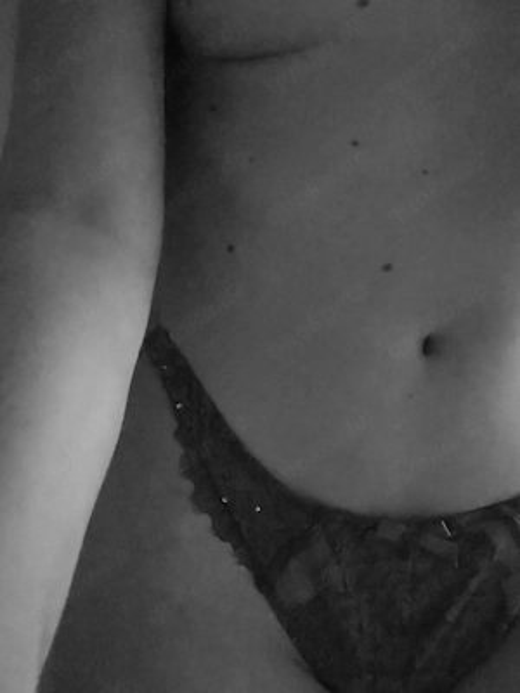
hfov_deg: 46.8
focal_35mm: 30
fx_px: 601
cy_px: 346
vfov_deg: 60.0
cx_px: 260
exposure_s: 1/17
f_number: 2.2
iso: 2000
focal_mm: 2.71
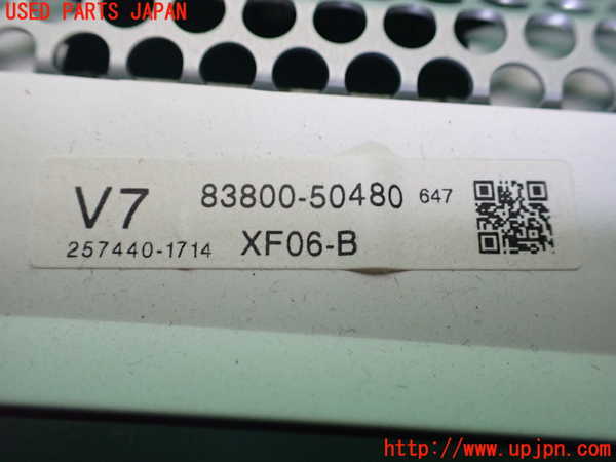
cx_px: 308
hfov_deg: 60.0
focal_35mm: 30
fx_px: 534
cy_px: 231
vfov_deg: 46.8
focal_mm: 5.4
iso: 800
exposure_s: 1/30
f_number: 2.3
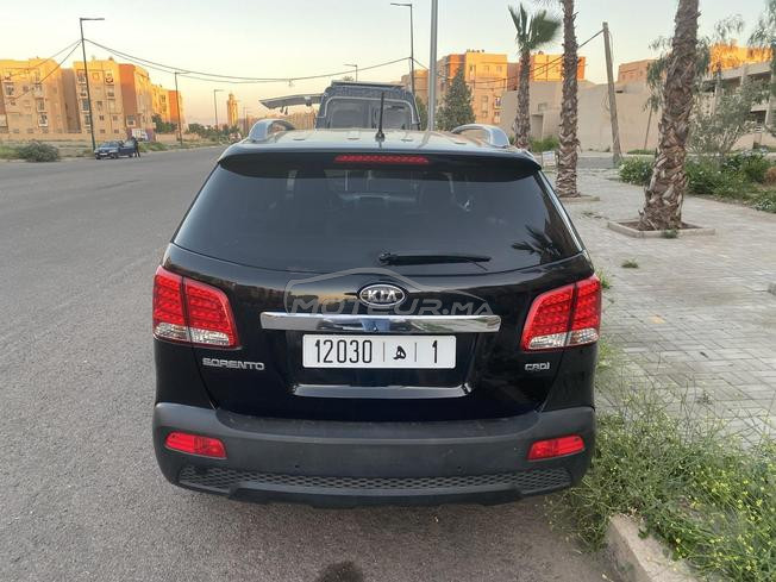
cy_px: 291
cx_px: 388
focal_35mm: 26
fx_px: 583
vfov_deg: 53.1
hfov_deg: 67.3
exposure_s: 1/121
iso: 80
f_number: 1.8
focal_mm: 4.25
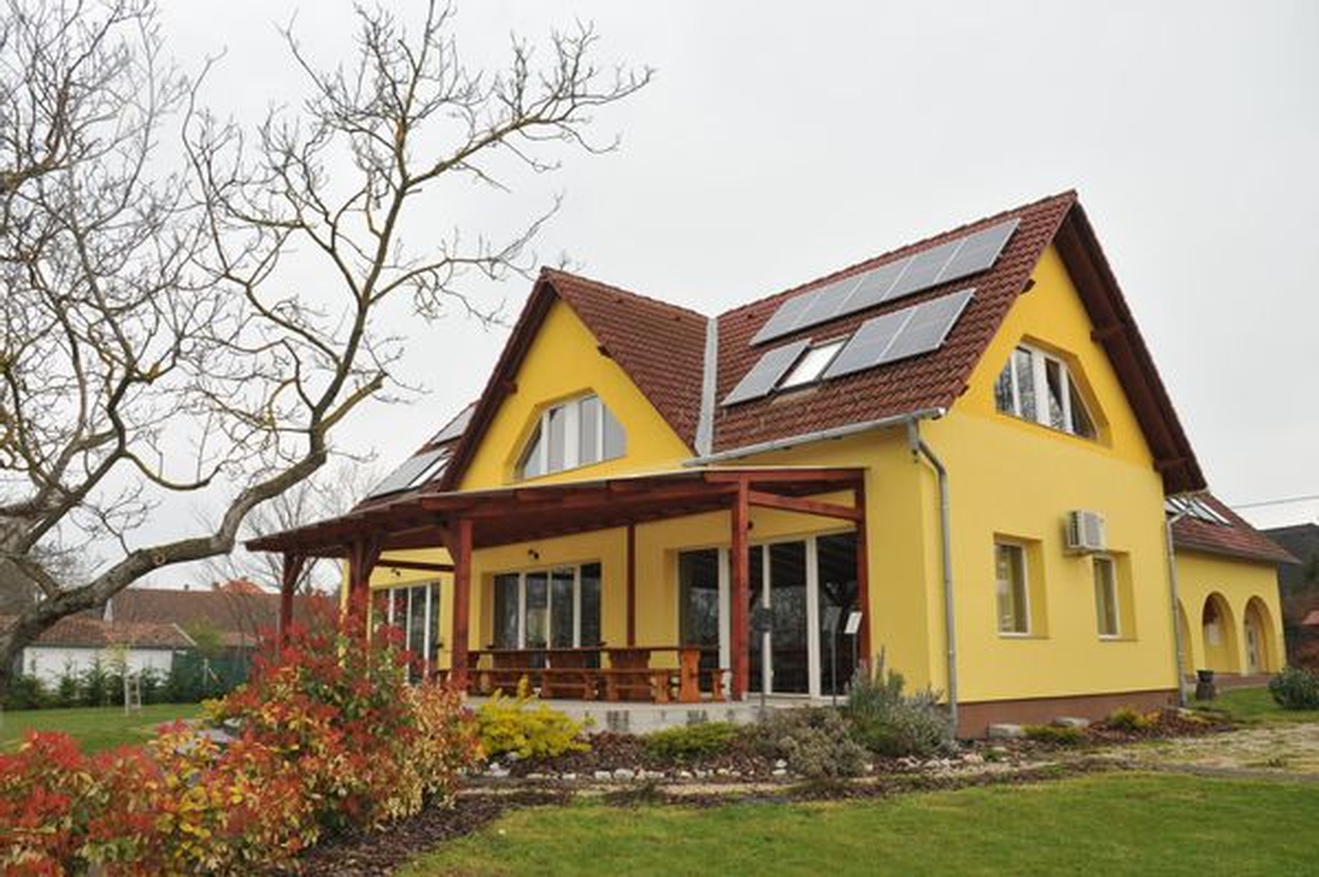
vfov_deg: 43.5
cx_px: 660
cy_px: 438
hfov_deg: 62.0
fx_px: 1098
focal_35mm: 30
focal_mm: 20
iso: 200
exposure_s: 1/100
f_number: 6.3
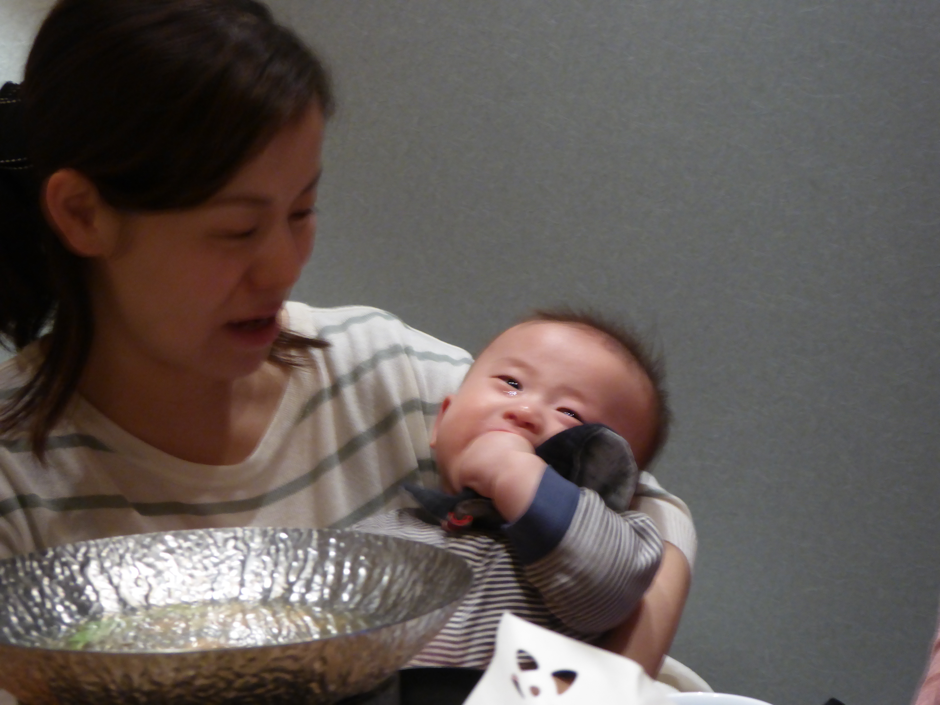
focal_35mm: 65
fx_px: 1765
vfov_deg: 22.6
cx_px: 470
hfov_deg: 29.8
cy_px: 352
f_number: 4.4
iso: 400
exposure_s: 1/4
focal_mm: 11.7
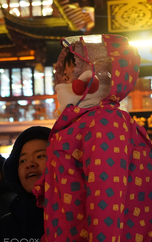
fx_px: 411
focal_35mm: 62
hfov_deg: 20.9
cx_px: 93
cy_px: 117
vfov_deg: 33.0
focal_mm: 49
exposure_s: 1/100
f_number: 4.5
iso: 6400
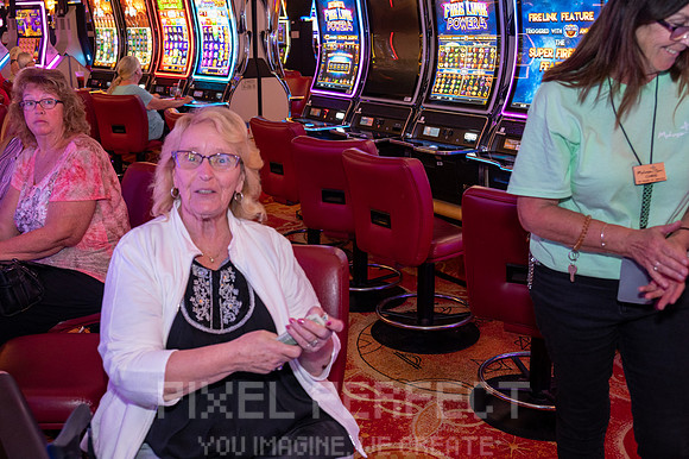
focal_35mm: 38
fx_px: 727
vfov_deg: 35.0
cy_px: 230
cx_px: 344
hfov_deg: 50.7
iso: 3600
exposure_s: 1/60
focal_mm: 38
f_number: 5
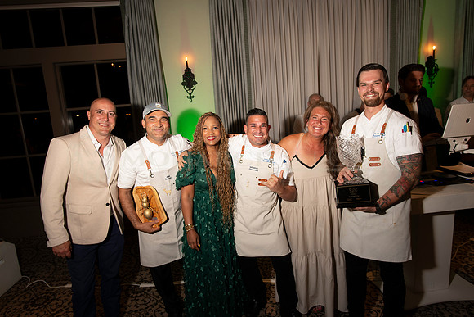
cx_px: 237
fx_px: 263
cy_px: 158
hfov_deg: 84.0
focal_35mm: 20
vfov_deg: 62.0
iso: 400
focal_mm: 20
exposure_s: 1/80
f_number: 8
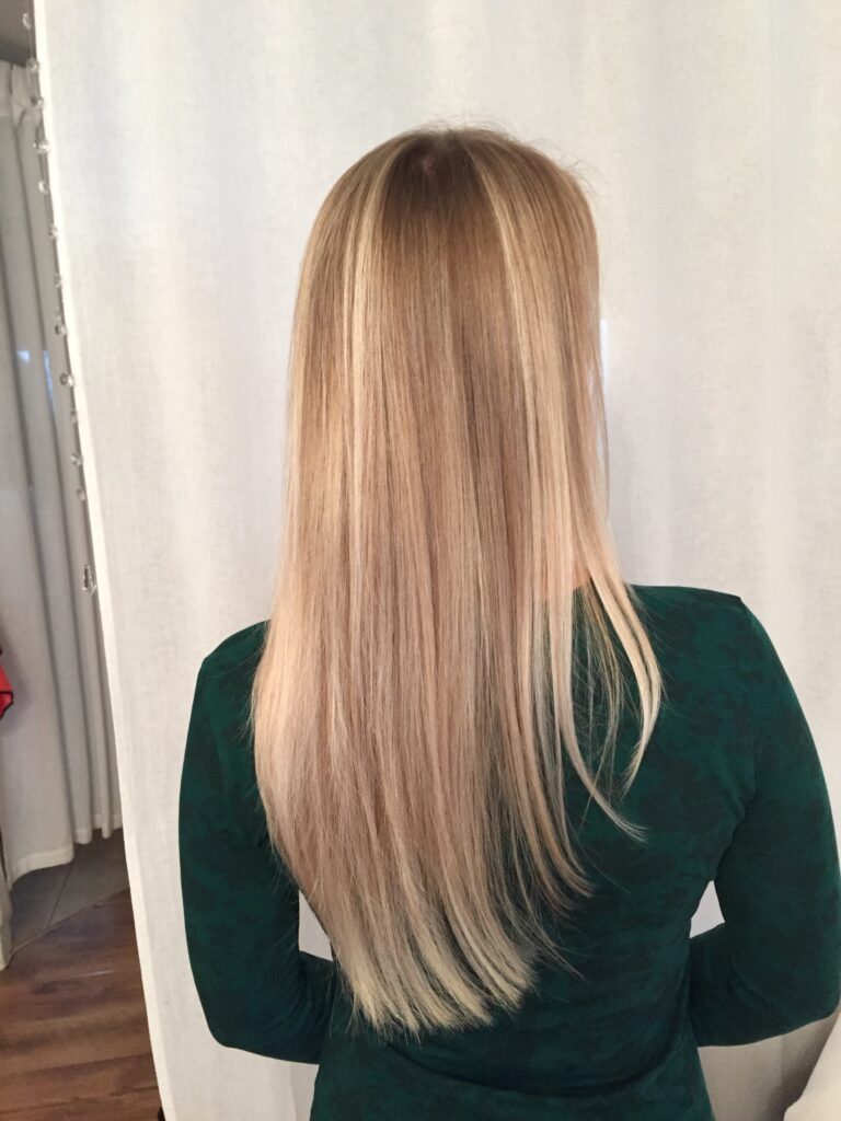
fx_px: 939
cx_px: 420
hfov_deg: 48.2
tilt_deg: -8.6
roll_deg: +3.2
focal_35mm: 29
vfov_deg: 61.7
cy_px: 560
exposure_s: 1/33
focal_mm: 4.15
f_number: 2.2
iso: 200
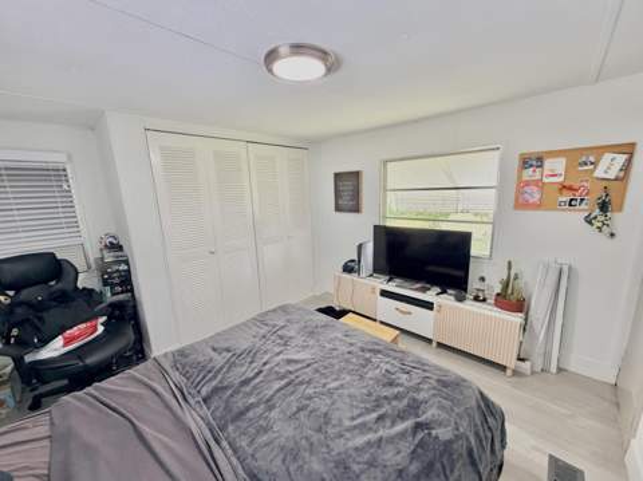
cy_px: 240
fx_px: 260
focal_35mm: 14
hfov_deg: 102.1
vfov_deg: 85.6
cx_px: 322
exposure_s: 1/120
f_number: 2.2
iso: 250
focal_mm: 2.22
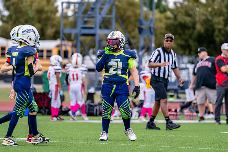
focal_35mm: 304
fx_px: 1928
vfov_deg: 4.5
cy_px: 67
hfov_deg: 6.8
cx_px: 104
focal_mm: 200
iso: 320
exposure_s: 1/2500
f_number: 2.8
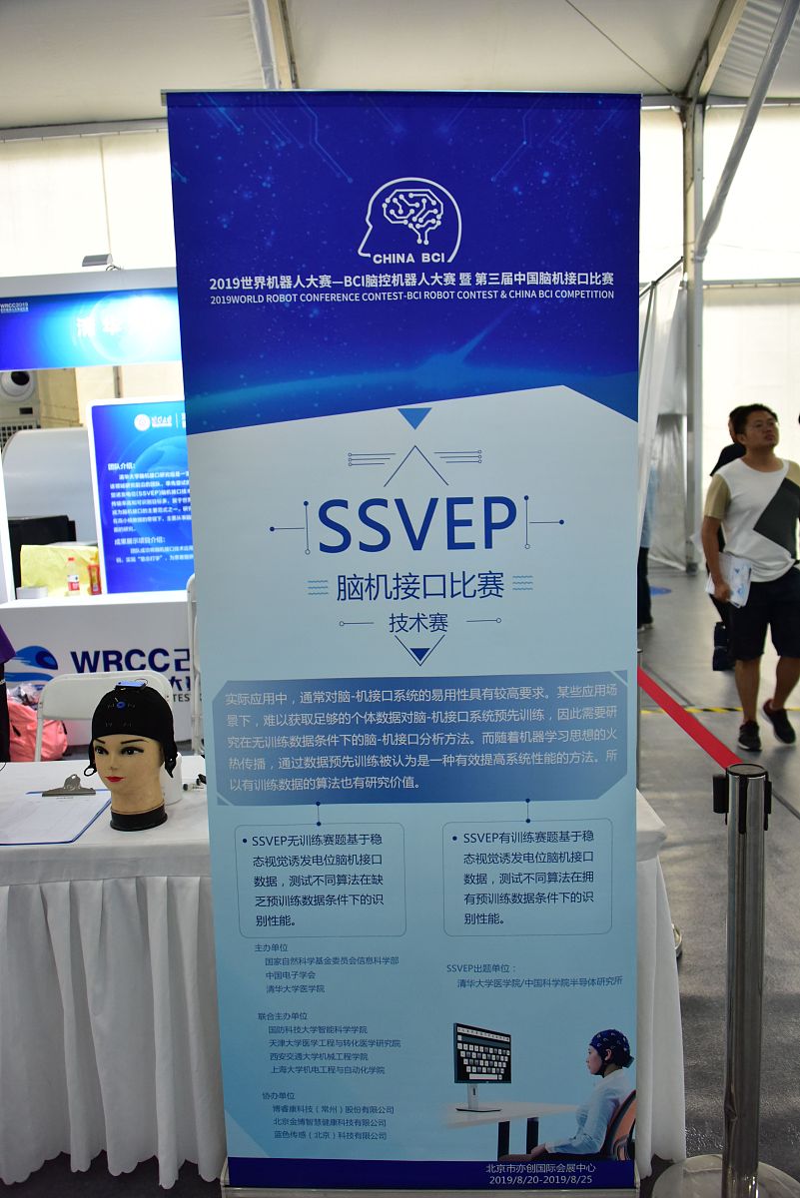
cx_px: 400
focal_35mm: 28
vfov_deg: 65.5
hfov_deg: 46.4
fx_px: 932
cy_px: 599
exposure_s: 1/125
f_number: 3.5
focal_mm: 28
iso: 2200
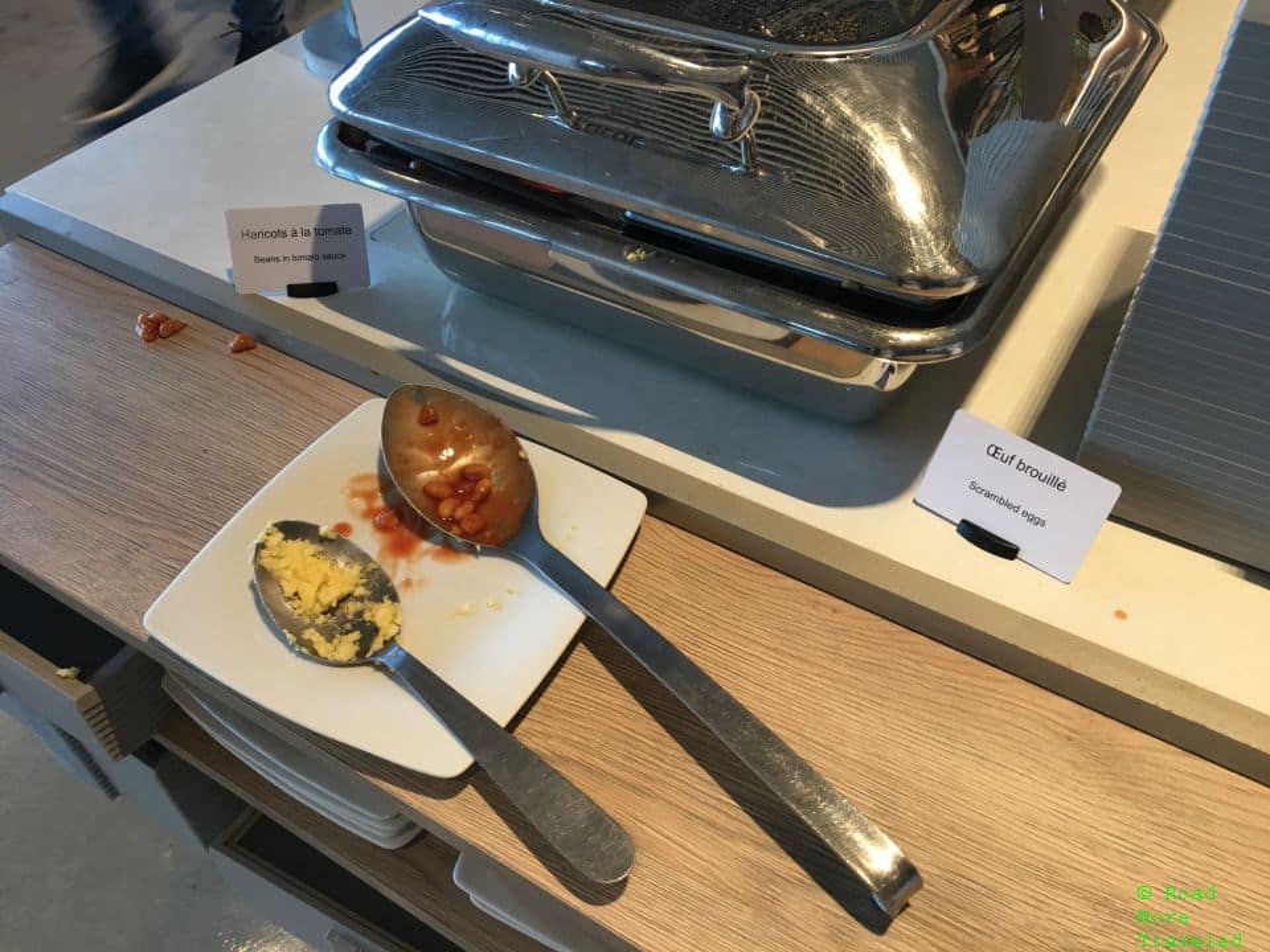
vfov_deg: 48.2
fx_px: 1064
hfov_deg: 61.7
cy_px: 476
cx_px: 635
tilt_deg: -44.3
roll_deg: +2.0
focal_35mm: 29
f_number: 2.2
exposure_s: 1/17
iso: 40
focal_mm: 4.15
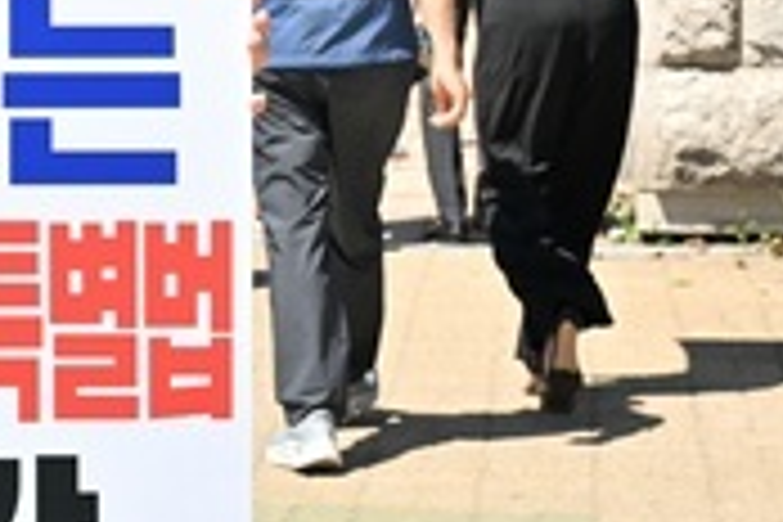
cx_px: -99
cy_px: -56
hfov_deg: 12.2
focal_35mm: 166
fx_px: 3610
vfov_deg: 8.2
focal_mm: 46
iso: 125
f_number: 8
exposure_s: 1/323
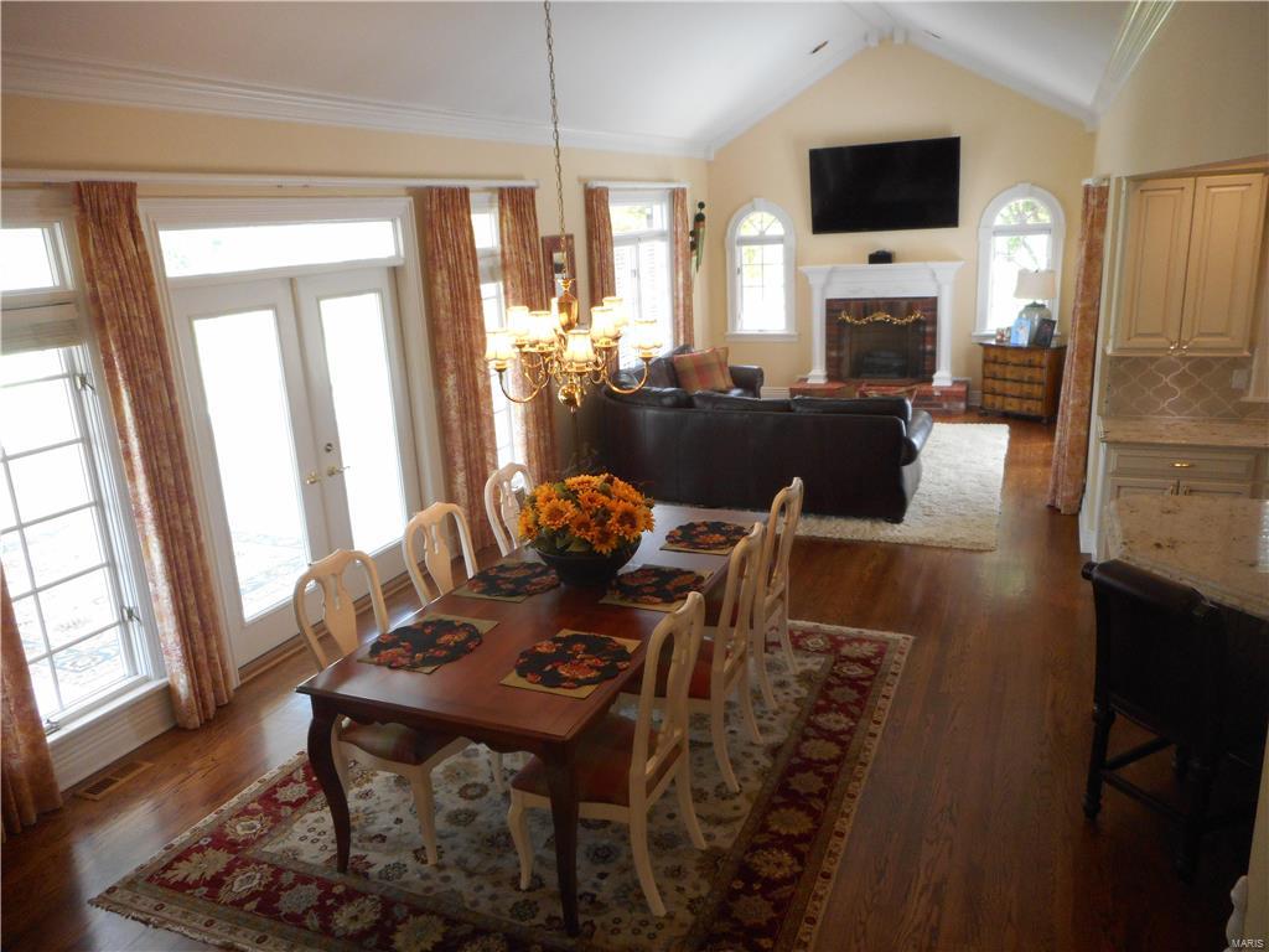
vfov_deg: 54.9
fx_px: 916
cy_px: 476
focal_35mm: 25
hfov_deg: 69.4
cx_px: 634
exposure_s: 1/30
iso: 280
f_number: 3.7
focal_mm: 4.5
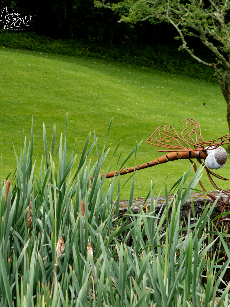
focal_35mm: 152
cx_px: 218
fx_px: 1347
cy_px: 154
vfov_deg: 13.0
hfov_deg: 9.7
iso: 800
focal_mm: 70
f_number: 7.1
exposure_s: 1/800
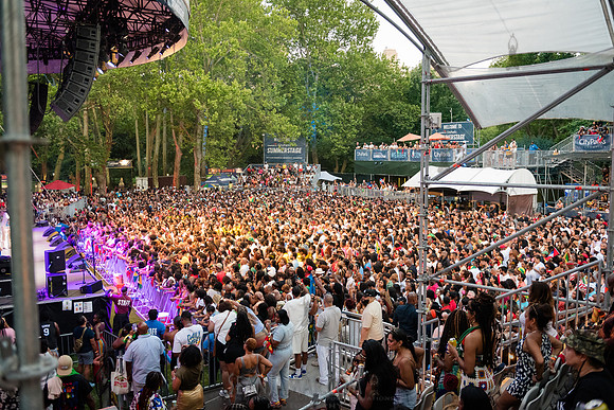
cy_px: 205
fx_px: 542
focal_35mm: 32
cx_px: 307
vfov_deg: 41.4
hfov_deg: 59.0
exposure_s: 1/250
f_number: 2.8
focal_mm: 31
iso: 4000
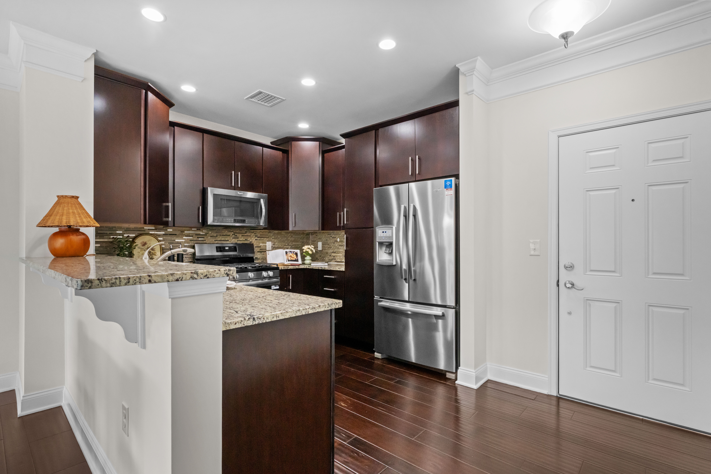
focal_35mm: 17
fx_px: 338
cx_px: 356
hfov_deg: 92.9
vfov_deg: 70.1
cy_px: 237
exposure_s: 1/30
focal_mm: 17.1
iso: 3200
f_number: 11
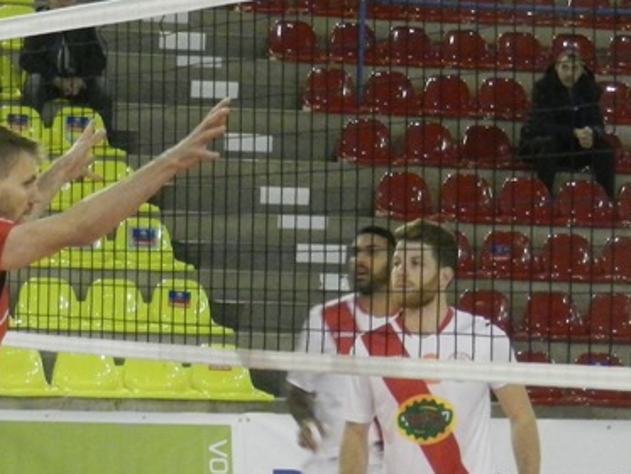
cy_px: 613
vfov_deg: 6.5
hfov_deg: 8.7
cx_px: 156
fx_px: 4157
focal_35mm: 228
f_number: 4.4
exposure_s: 1/60
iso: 800
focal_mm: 14.9
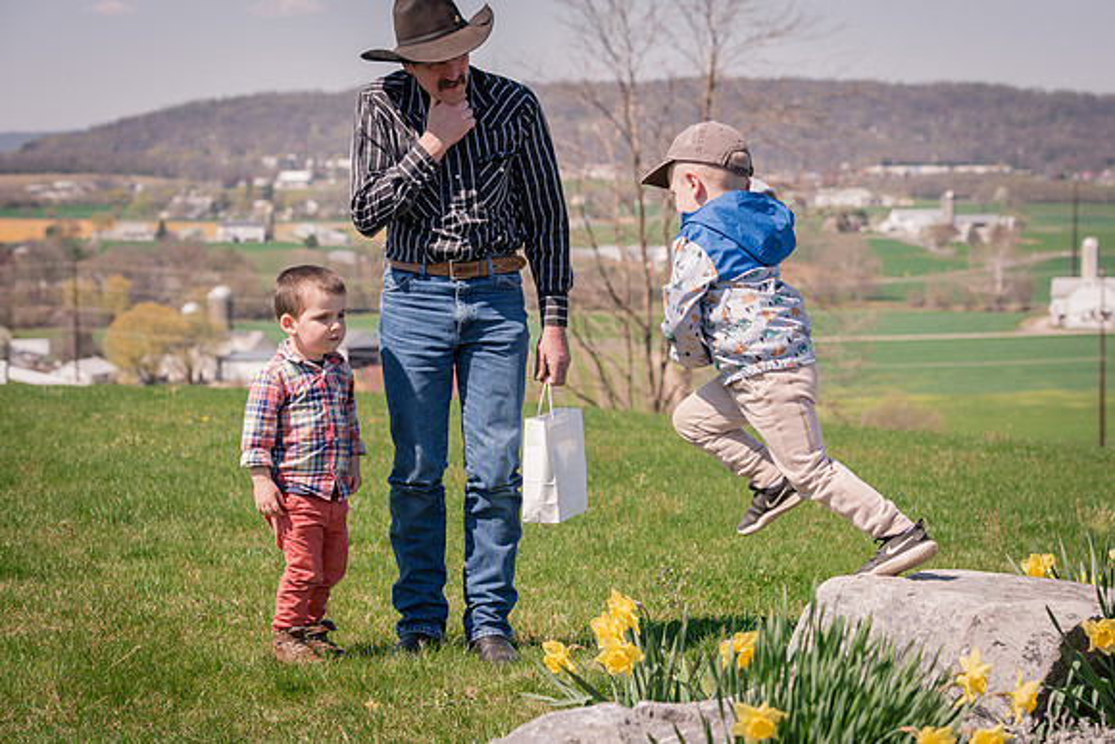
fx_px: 3149
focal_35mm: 102
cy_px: 371
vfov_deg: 13.5
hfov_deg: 20.1
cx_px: 579
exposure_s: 1/500
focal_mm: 95
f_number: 6.3
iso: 200
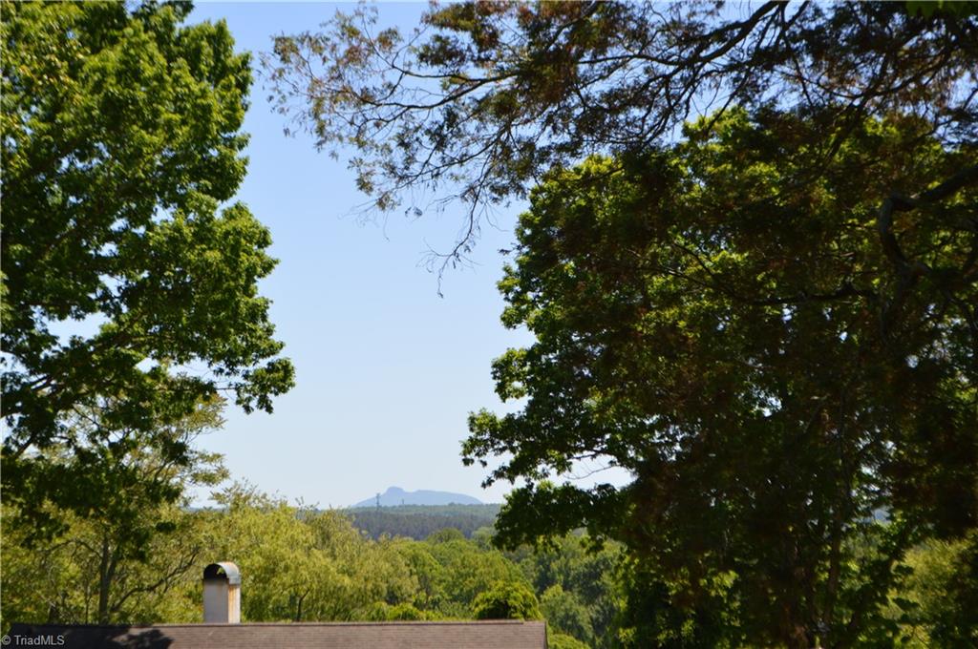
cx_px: 489
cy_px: 324
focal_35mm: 78
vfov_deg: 17.4
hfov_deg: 26.0
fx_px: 2116
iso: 100
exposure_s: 1/200
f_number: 7.1
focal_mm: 52
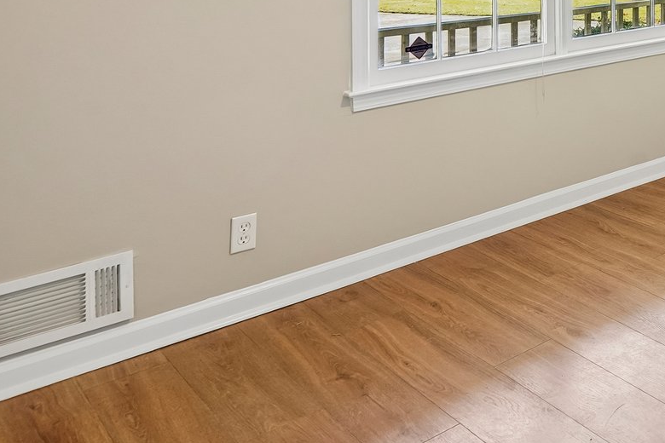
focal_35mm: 42
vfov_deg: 27.7
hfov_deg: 36.0
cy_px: -98
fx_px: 776
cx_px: 801
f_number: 8
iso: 400
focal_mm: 16
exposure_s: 1/8
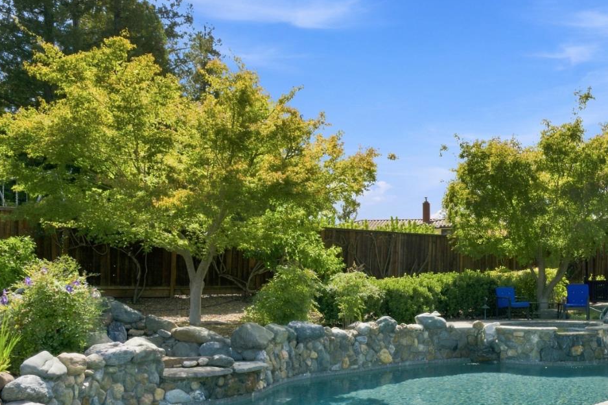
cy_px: 270
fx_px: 675
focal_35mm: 40
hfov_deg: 46.9
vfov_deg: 33.1
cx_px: 448
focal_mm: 25
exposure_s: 1/125
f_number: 20
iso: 320
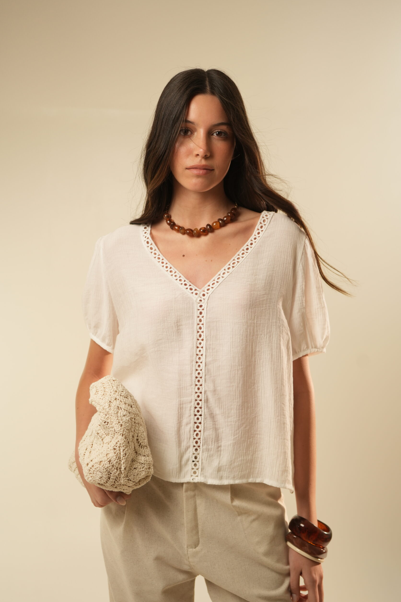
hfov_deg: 26.5
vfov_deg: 38.9
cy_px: 306
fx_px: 852
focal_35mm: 51
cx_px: 201
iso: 500
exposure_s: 1/125
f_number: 3.5
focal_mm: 50
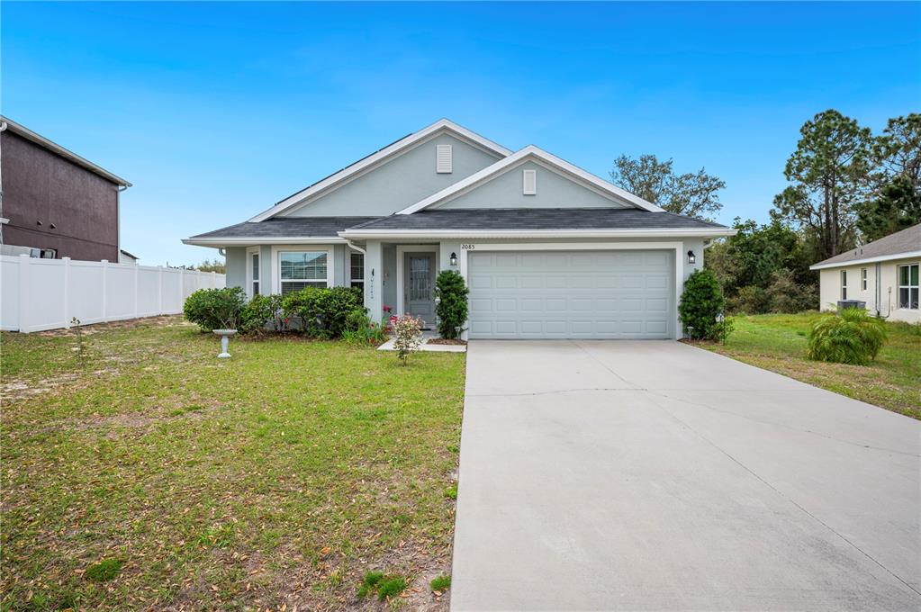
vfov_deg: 63.1
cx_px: 460
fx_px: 498
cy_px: 306
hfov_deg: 85.5
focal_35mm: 20
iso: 250
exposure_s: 1/400
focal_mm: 19.5
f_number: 7.1
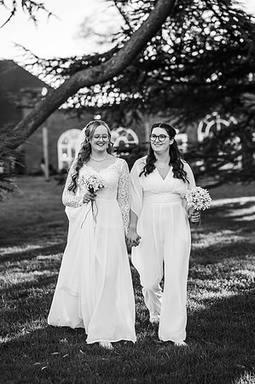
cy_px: 192
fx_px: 905
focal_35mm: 85
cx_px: 128
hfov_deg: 16.0
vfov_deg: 23.9
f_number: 2.5
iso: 100
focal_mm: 85
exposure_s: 1/1600
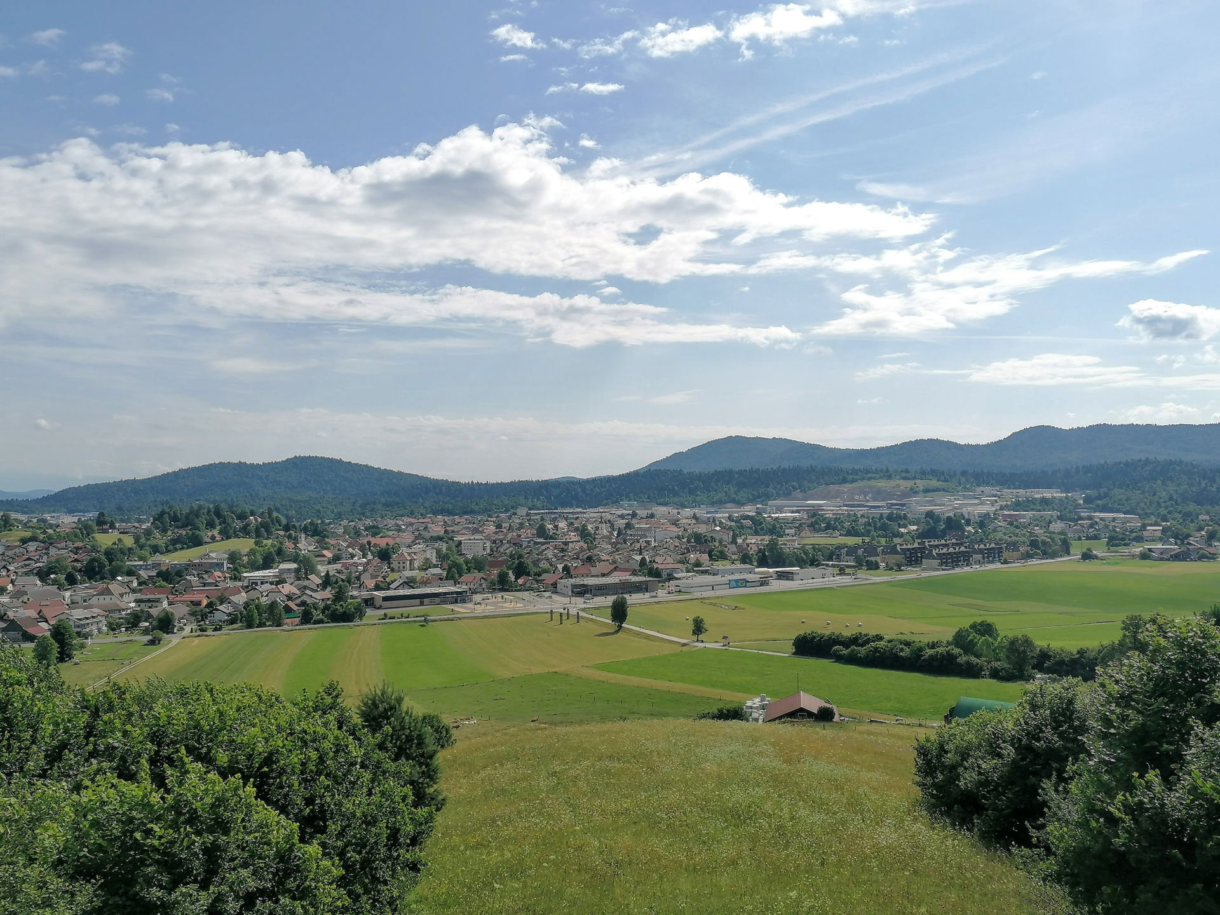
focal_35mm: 31
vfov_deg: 45.4
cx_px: 610
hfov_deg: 58.4
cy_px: 458
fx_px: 1093
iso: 50
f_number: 1.8
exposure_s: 1/2227
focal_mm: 4.75
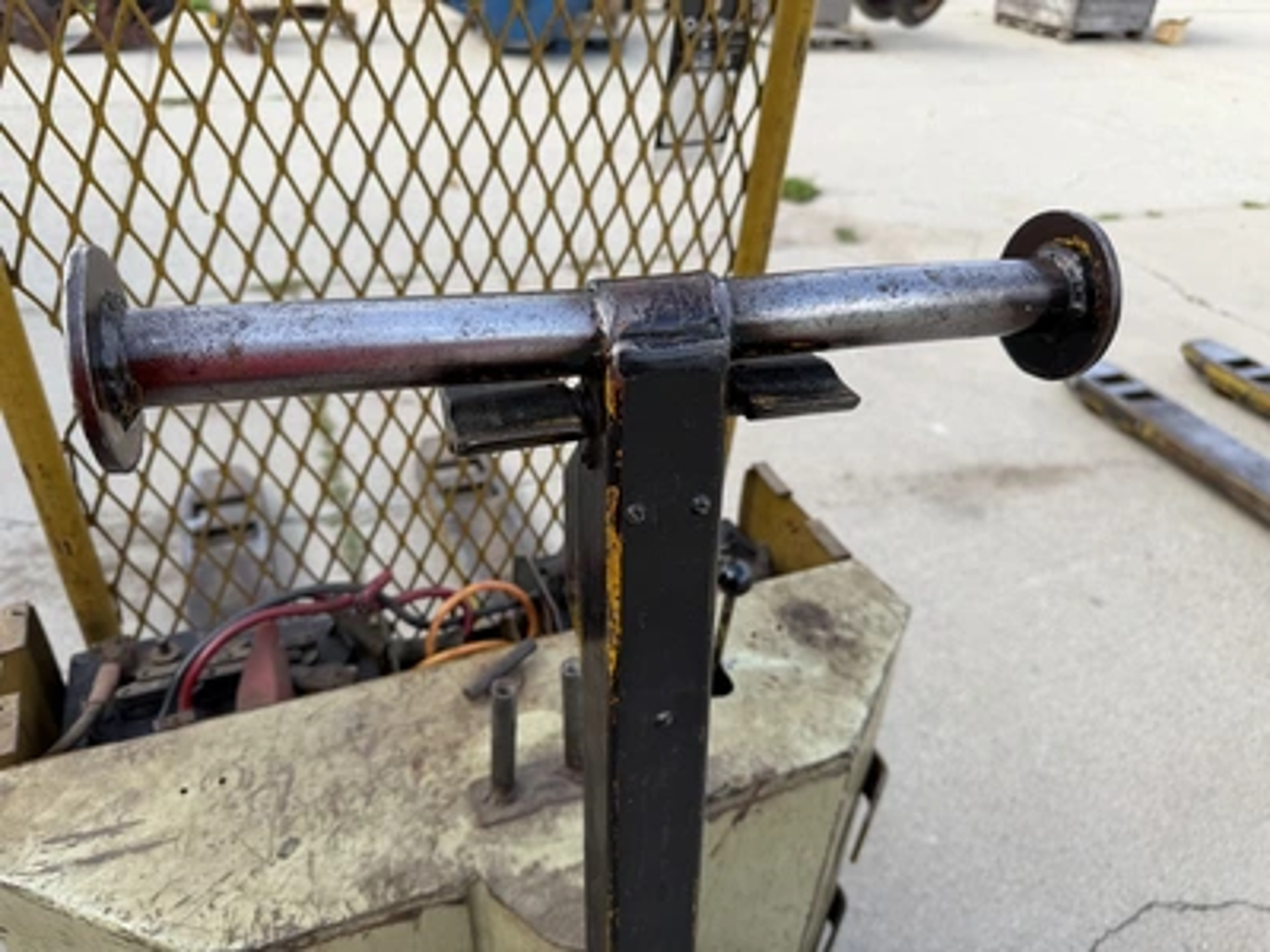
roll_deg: -3.1
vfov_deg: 56.8
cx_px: 635
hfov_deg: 71.6
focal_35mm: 24
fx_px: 881
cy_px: 476
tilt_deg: -32.6
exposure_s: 1/1032
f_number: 1.78
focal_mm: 6.76
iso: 80
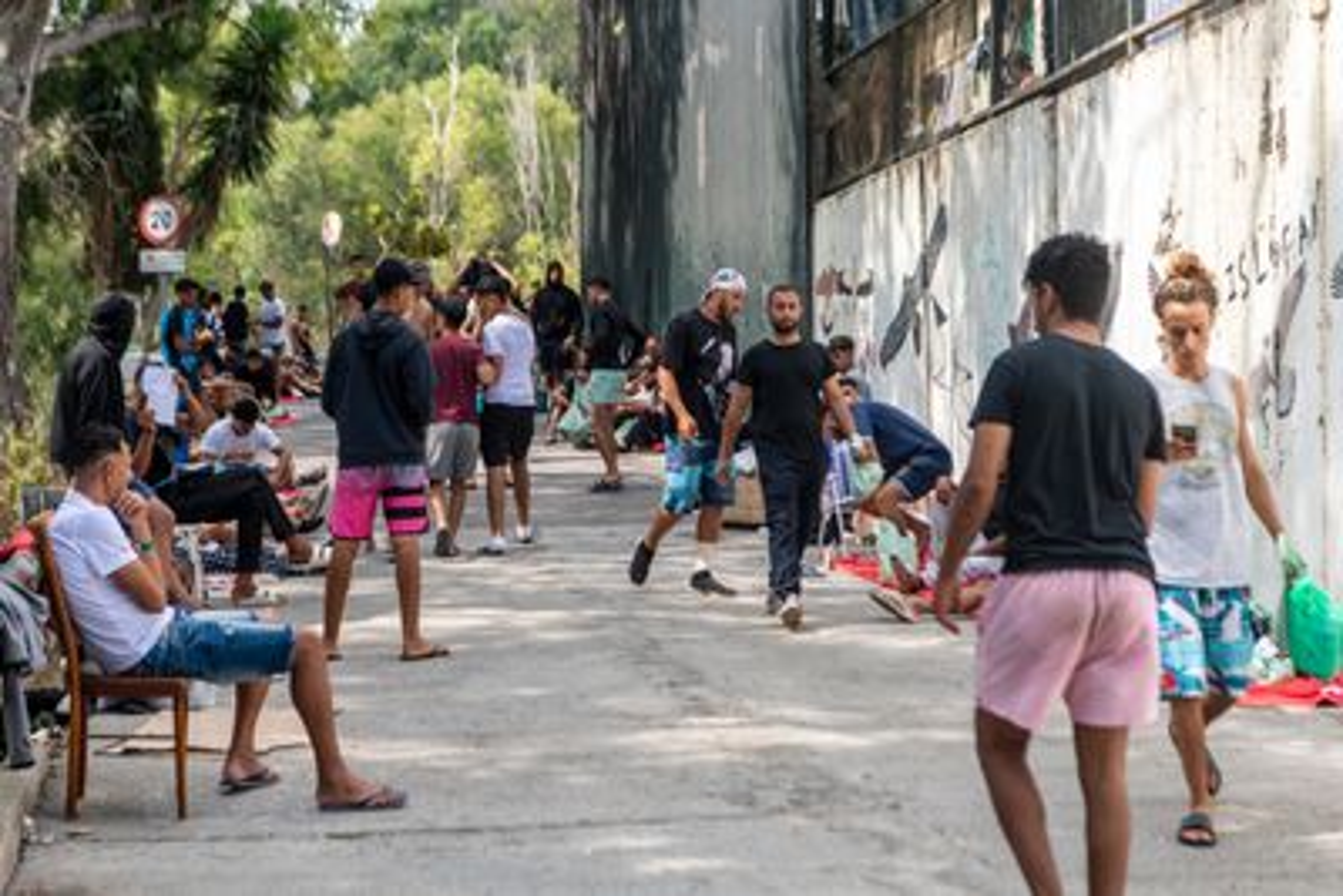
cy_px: 448
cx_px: 672
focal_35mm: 70
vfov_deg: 19.5
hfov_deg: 28.8
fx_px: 2612
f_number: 5.6
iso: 100
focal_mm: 70
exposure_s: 1/160
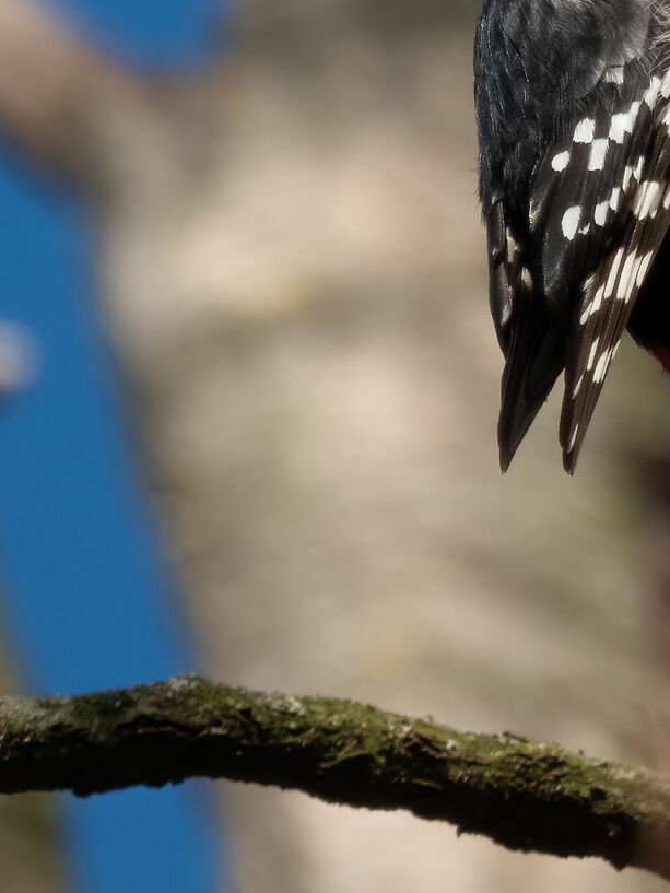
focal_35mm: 3525
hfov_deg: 0.4
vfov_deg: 0.6
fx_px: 90946
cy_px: -293
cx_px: 653
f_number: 5.6
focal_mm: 216
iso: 100
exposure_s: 1/400
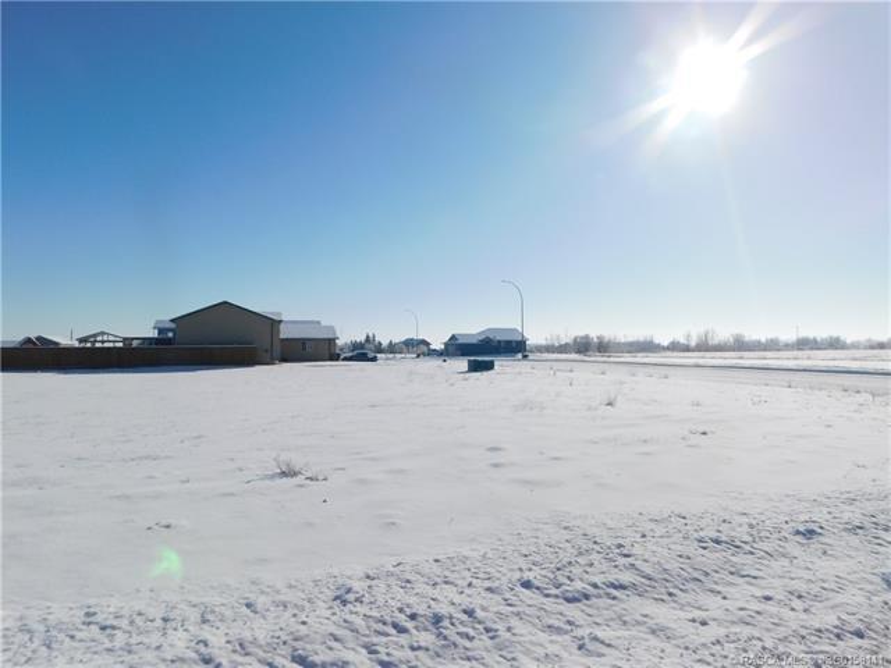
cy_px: 334
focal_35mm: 23
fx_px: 592
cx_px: 446
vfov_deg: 58.9
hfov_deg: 73.9
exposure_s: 1/1500
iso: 125
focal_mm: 4
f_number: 6
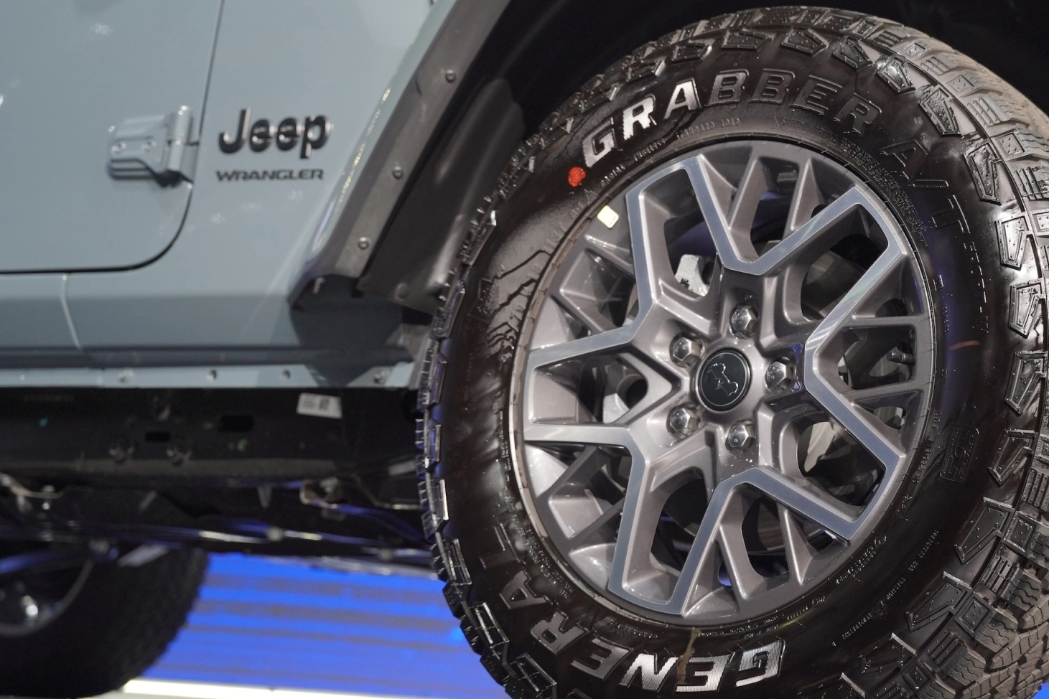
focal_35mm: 69
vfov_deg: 19.7
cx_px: 796
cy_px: 258
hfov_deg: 28.8
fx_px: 2010
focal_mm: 42
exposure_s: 1/320
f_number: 2.8
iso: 800
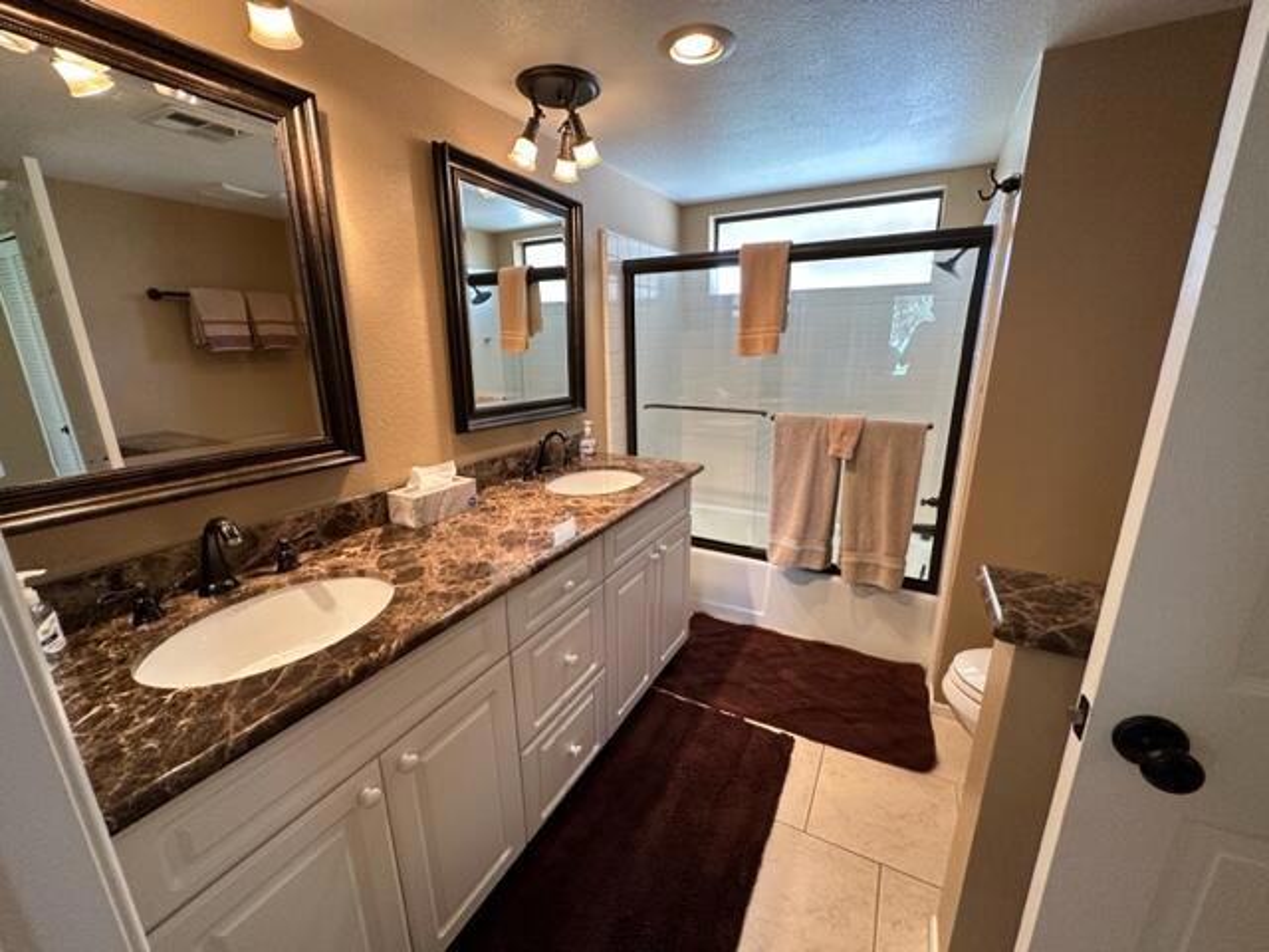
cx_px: 634
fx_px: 513
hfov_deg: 102.1
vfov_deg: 85.7
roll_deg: +0.3
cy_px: 476
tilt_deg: -15.5
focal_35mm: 14
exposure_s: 1/120
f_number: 2.2
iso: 250
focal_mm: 2.22
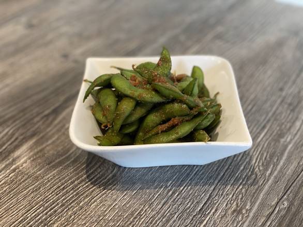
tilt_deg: -35.4
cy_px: 114
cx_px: 152
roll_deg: -0.7
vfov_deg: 28.1
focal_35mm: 52
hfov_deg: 36.8
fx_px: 455
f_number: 2
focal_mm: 6
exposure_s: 1/40
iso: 125
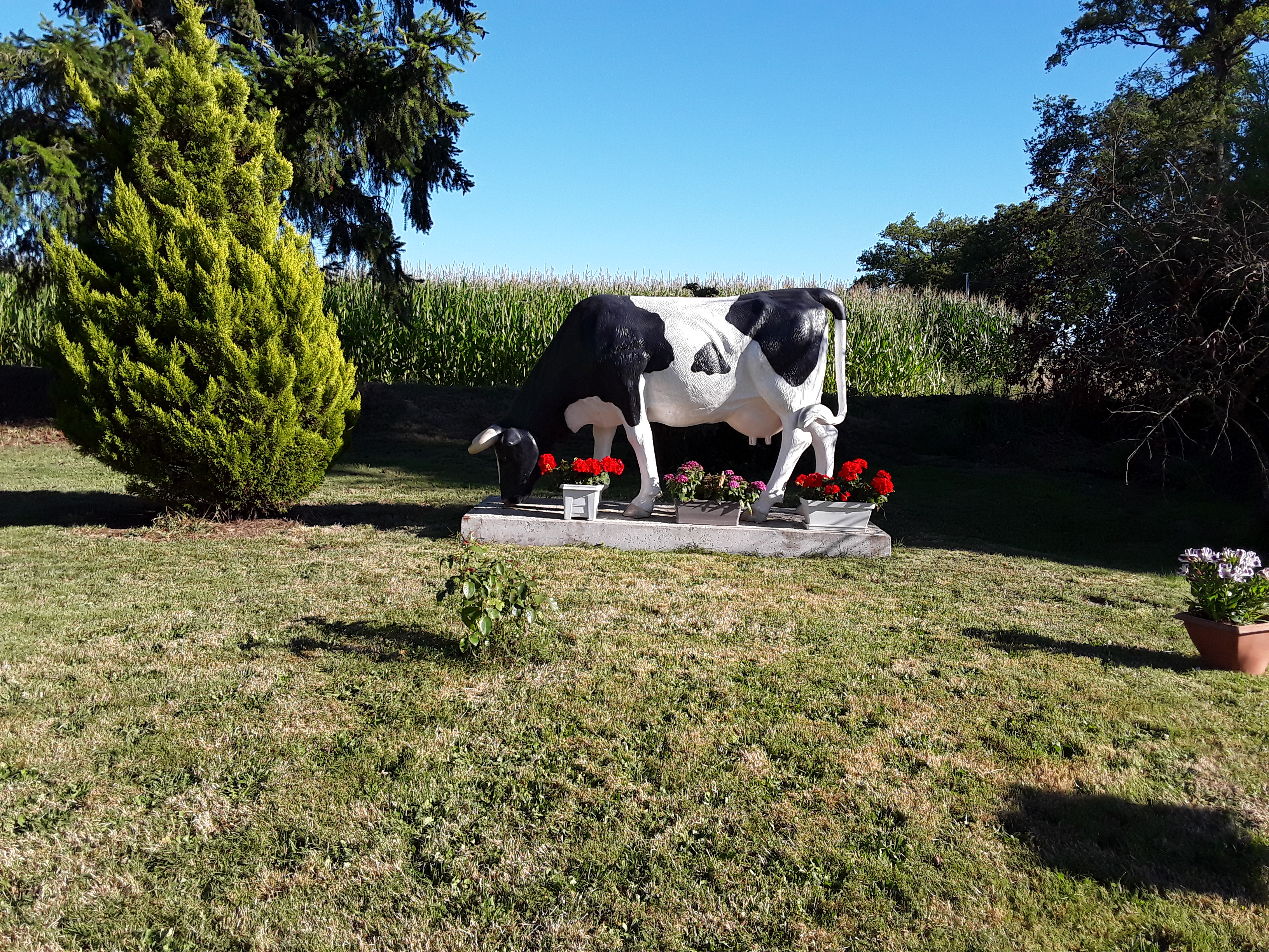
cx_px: 634
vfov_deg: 51.4
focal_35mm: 27
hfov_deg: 65.3
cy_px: 476
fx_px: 990
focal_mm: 2.91
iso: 40
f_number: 1.9
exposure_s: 1/1002
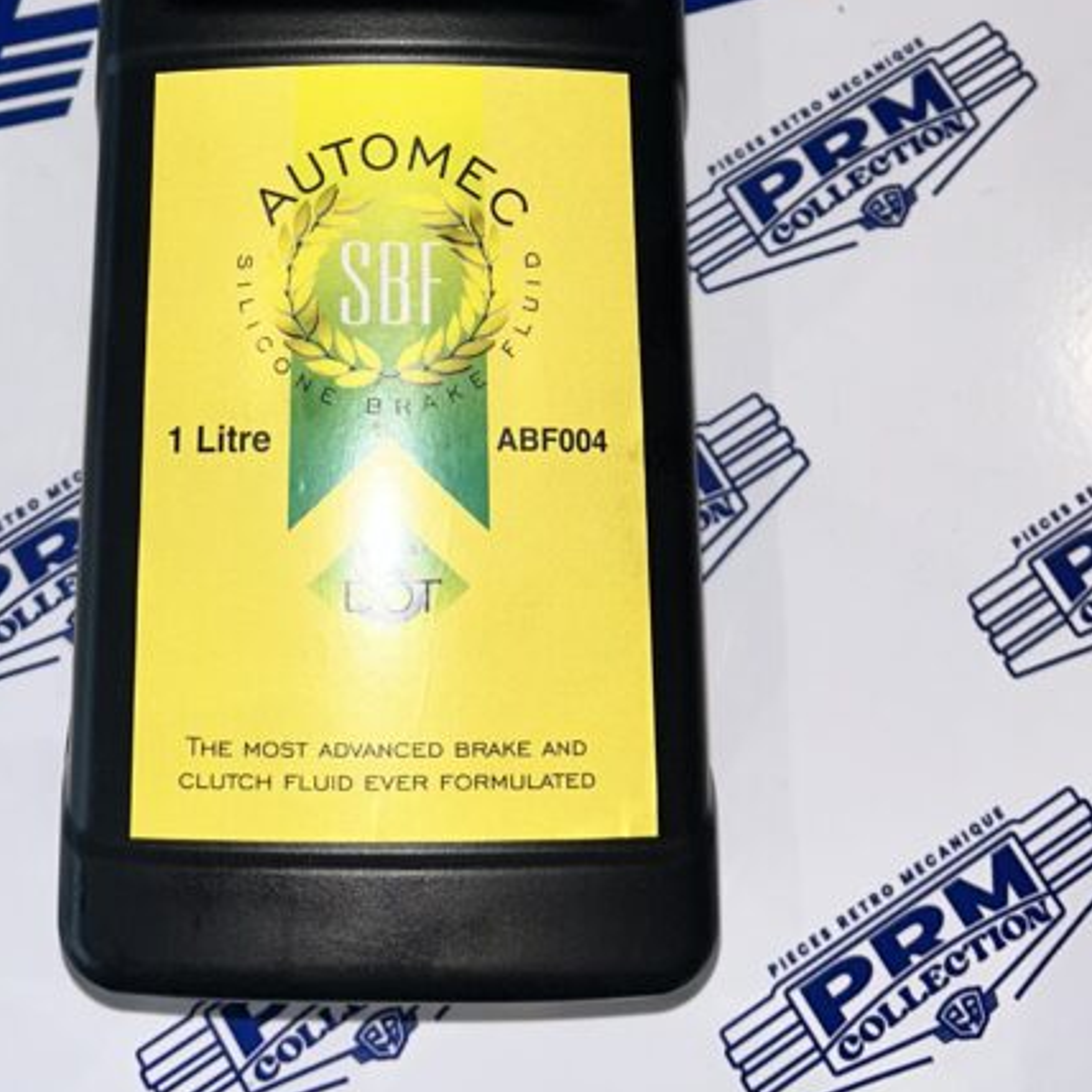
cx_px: 401
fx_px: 1963
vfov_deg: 29.2
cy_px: 18
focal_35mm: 55
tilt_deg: -75.5
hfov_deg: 30.9
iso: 32
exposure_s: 1/277
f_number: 1.5
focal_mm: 5.7
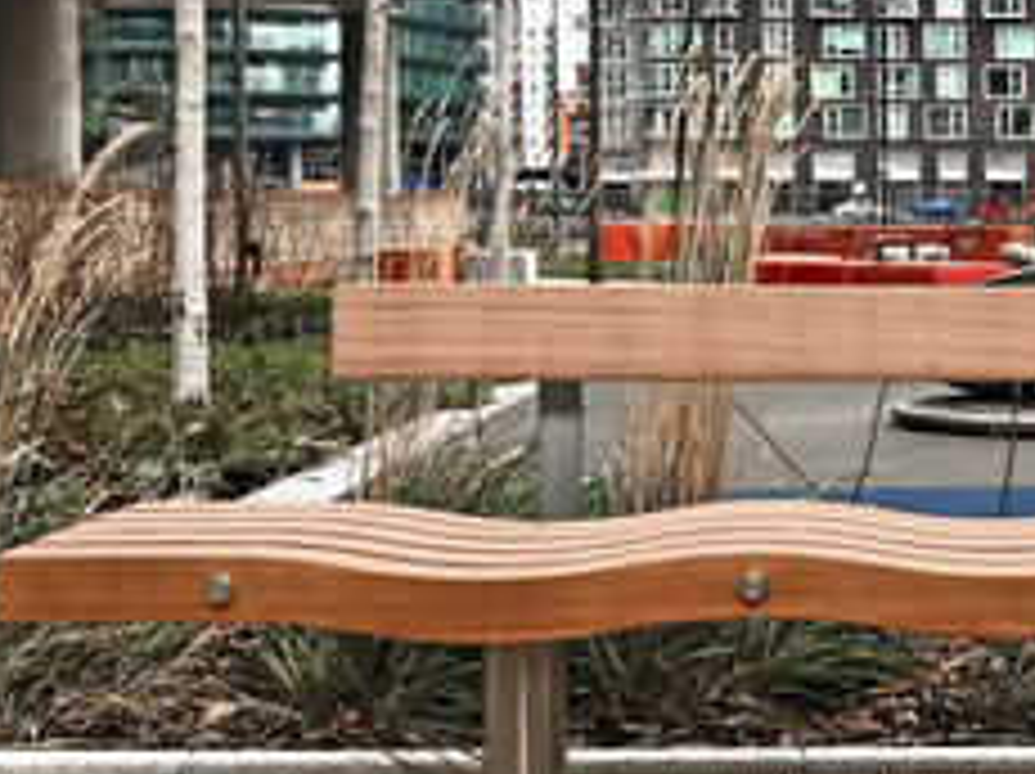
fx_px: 1822
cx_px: 994
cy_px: 457
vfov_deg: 24.0
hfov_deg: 29.9
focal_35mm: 61
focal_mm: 3.99
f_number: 1.8
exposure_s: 1/100
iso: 32
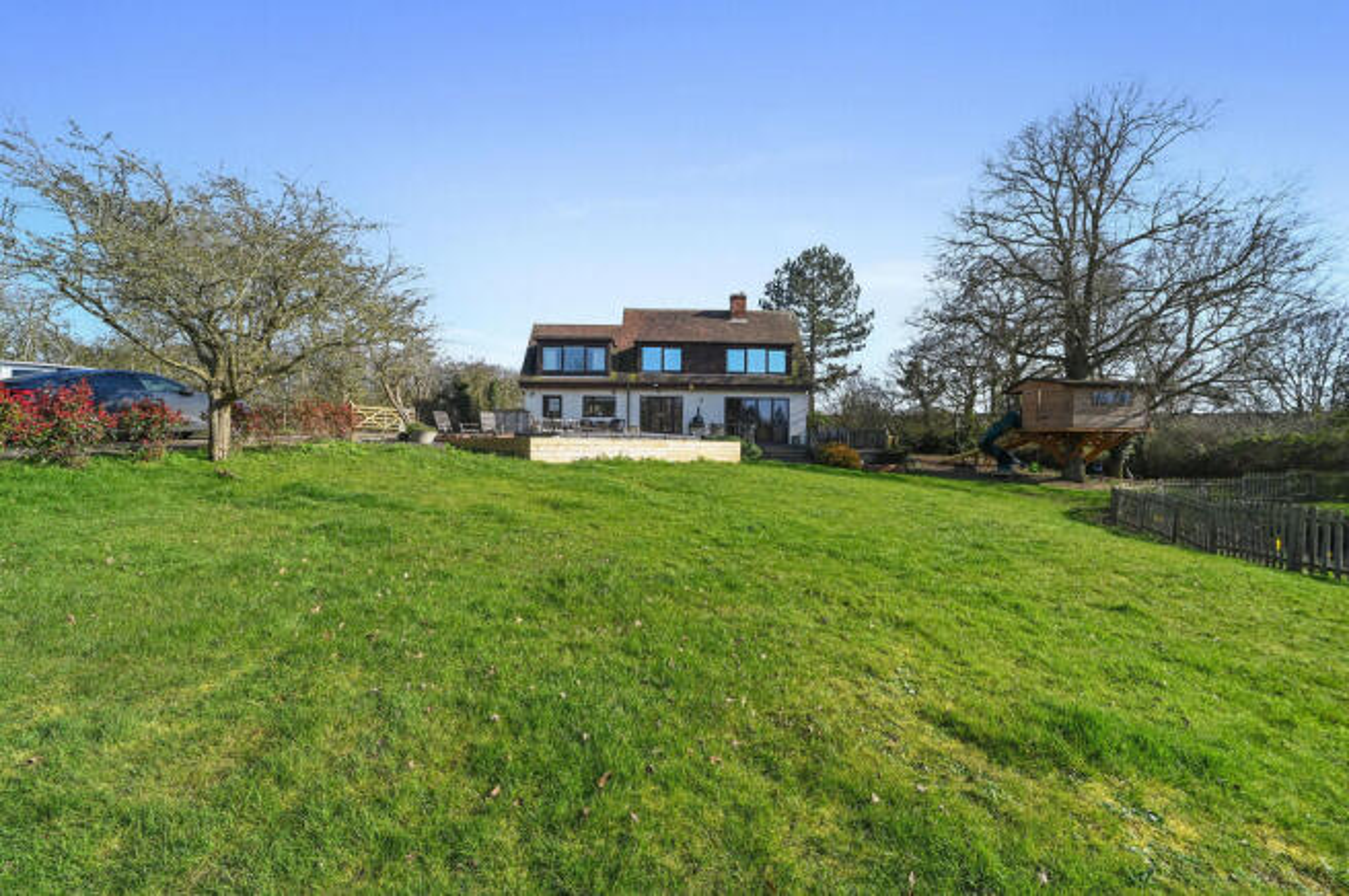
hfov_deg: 104.3
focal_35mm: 14
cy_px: 448
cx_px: 674
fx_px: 524
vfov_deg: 81.1
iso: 500
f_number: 8
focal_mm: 14
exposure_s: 1/800
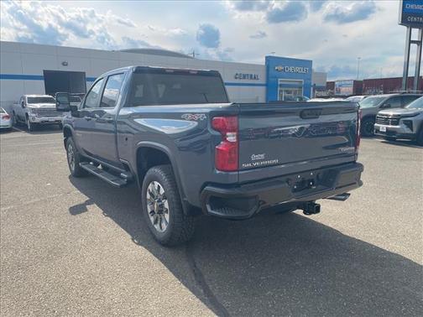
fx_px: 318
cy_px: 158
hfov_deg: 67.3
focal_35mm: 26
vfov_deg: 53.1
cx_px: 212
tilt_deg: -7.1
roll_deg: -0.9
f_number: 1.6
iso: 32
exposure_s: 1/882
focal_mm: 4.2
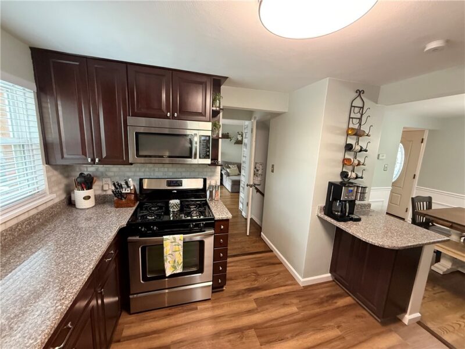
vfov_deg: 85.7
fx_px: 188
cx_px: 232
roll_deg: -2.8
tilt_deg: -9.1
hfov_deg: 102.1
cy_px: 174
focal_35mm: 14
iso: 320
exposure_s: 1/60
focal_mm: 2.22
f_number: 2.2
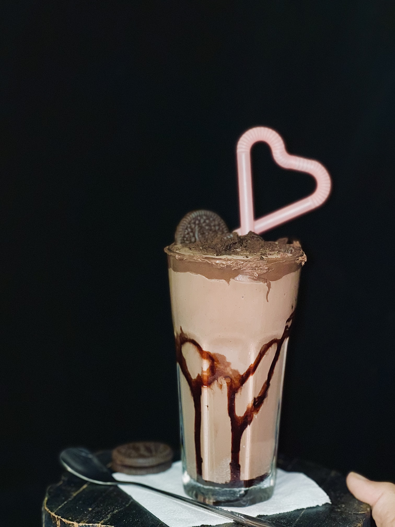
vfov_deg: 25.3
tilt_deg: -8.2
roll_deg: -0.4
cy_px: 264
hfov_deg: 19.1
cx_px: 198
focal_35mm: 77
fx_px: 1172
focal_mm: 9
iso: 320
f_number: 2.8
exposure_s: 1/34
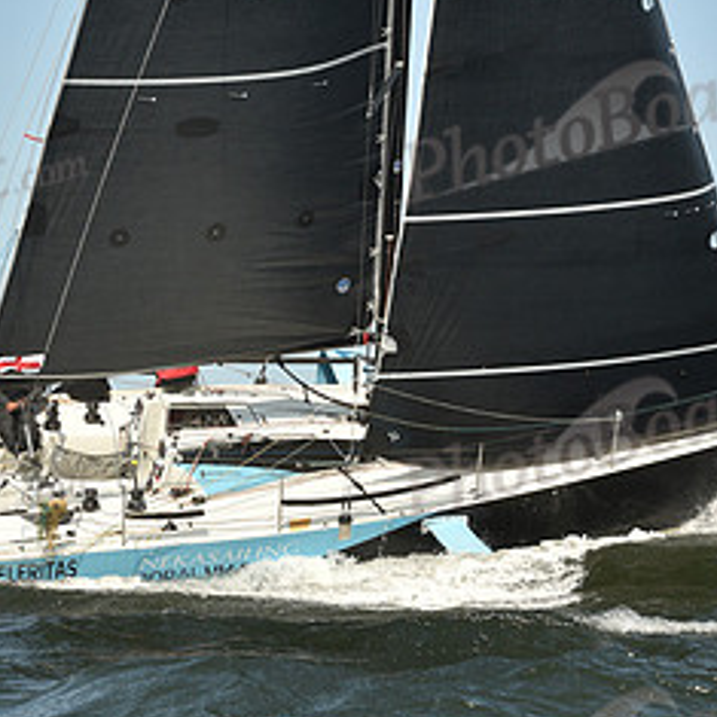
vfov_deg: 10.4
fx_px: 3937
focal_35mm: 168
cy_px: 325
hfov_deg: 10.4
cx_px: 247
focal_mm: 80
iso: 250
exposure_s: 1/800
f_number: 9
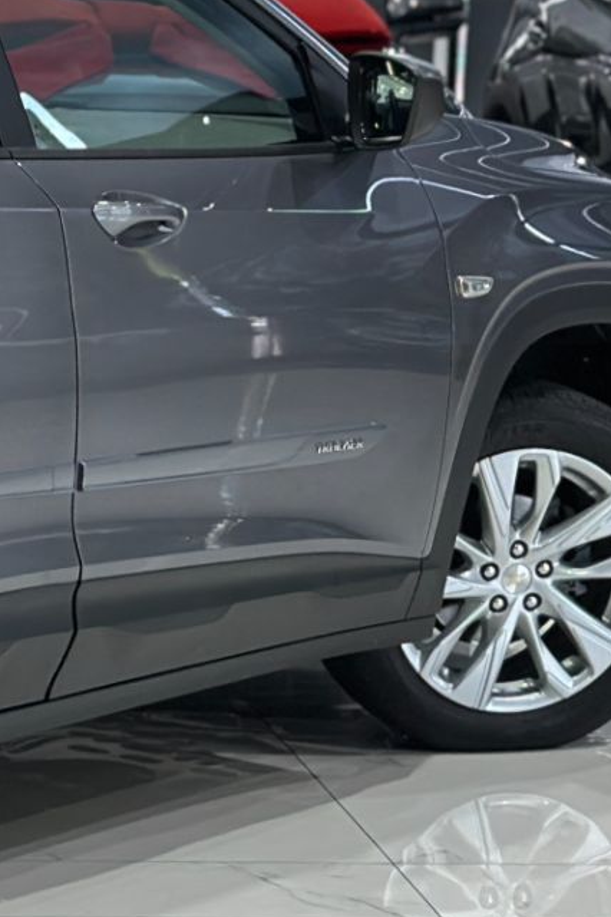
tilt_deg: -9.0
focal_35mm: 150
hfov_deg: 8.8
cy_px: 453
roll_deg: -0.3
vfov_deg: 13.7
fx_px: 3818
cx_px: -460
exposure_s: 1/120
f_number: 1.78
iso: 200
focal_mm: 6.86
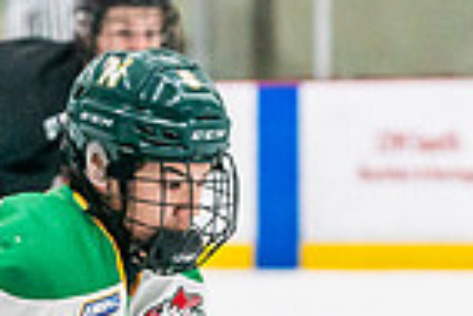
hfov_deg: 5.1
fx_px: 5287
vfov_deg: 3.4
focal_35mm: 402
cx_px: 91
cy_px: 511
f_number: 2.8
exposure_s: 1/1250
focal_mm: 85
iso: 3200
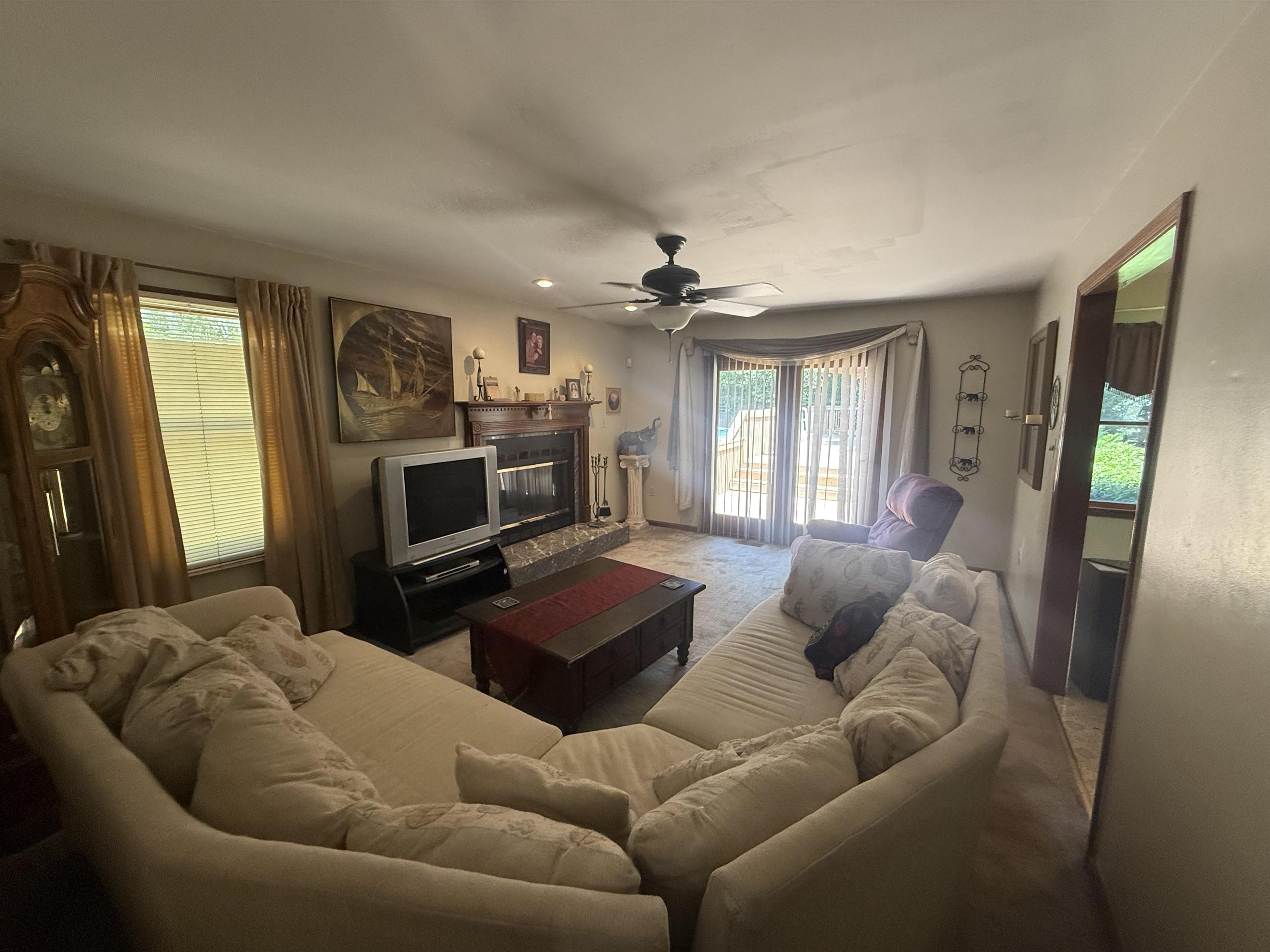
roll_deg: +0.0
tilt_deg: -7.7
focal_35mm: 14
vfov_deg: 85.7
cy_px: 476
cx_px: 635
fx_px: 514
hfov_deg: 102.1
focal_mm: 2.22
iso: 400
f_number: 2.2
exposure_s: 1/120
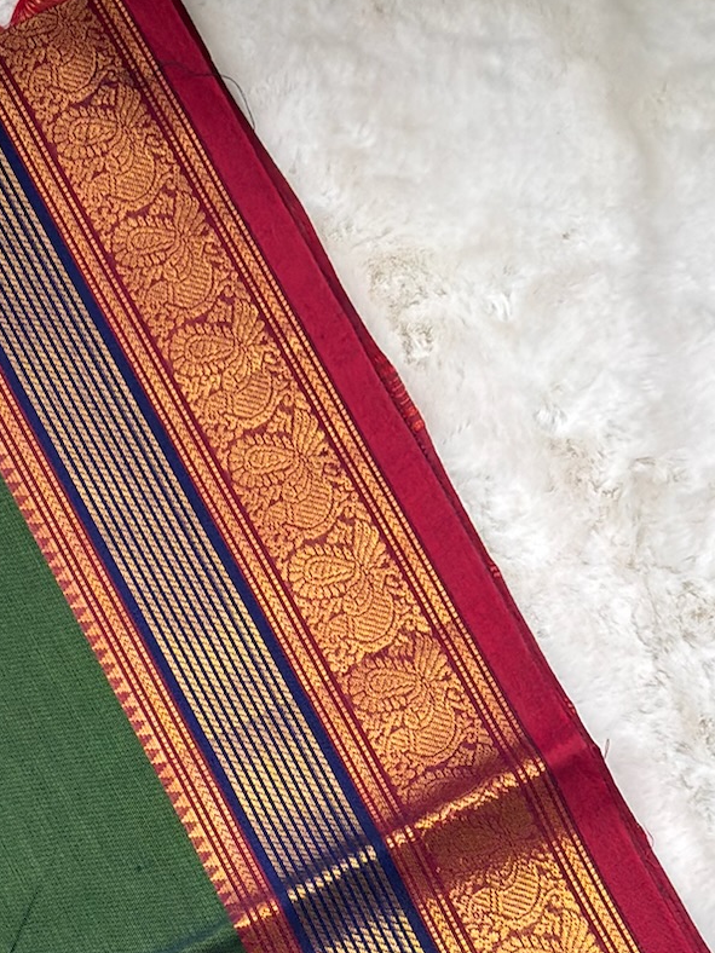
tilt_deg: -74.6
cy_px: 865
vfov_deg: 15.0
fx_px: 3580
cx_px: 154
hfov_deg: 11.4
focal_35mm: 130
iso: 64
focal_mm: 5.96
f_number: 1.6
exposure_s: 1/100
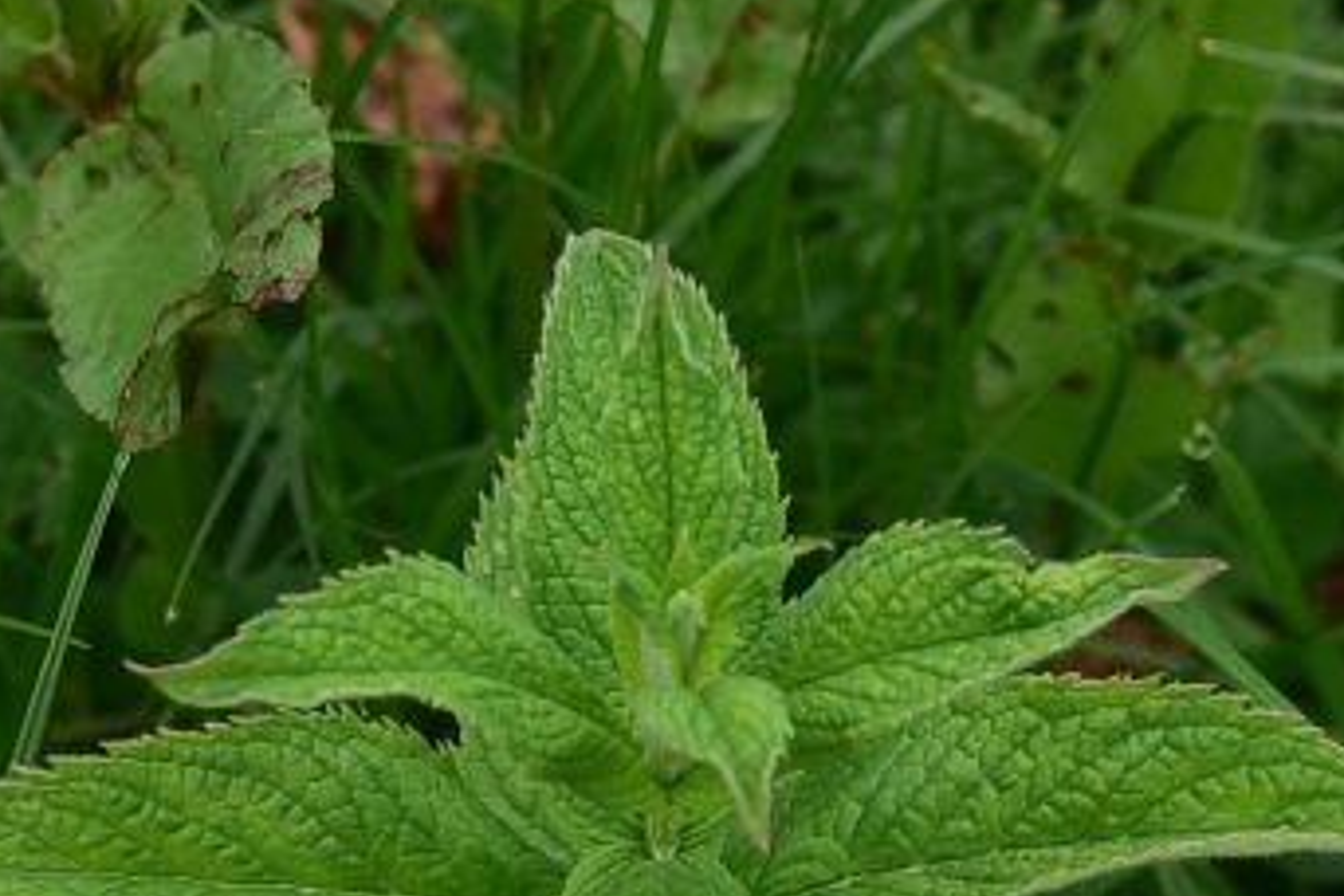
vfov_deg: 7.2
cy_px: 902
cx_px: 711
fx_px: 7093
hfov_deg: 10.8
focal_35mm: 190
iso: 250
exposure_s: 1/125
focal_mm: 50
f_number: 8
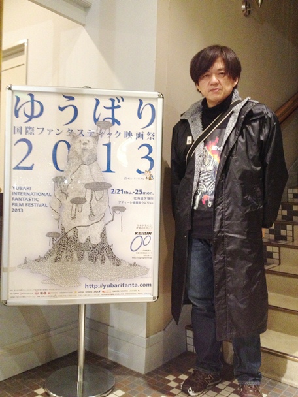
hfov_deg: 40.7
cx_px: 149
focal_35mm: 35
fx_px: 402
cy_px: 198
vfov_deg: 52.6
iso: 400
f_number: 2.4
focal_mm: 4.28
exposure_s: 1/17
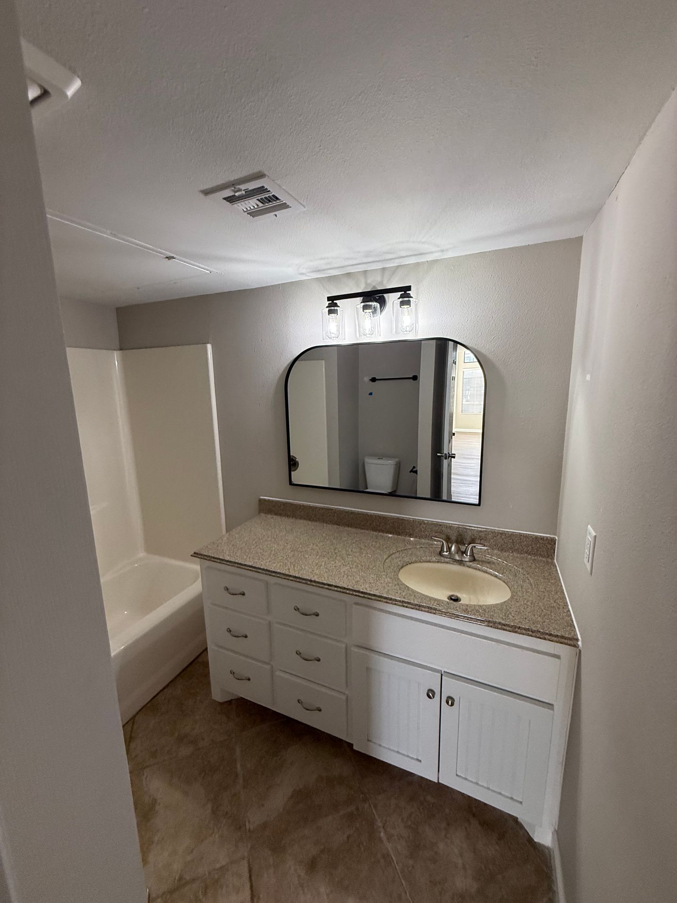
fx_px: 365
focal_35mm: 14
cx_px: 338
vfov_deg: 102.1
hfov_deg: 85.7
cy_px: 452
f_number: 2.2
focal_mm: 2.22
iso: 200
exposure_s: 1/120
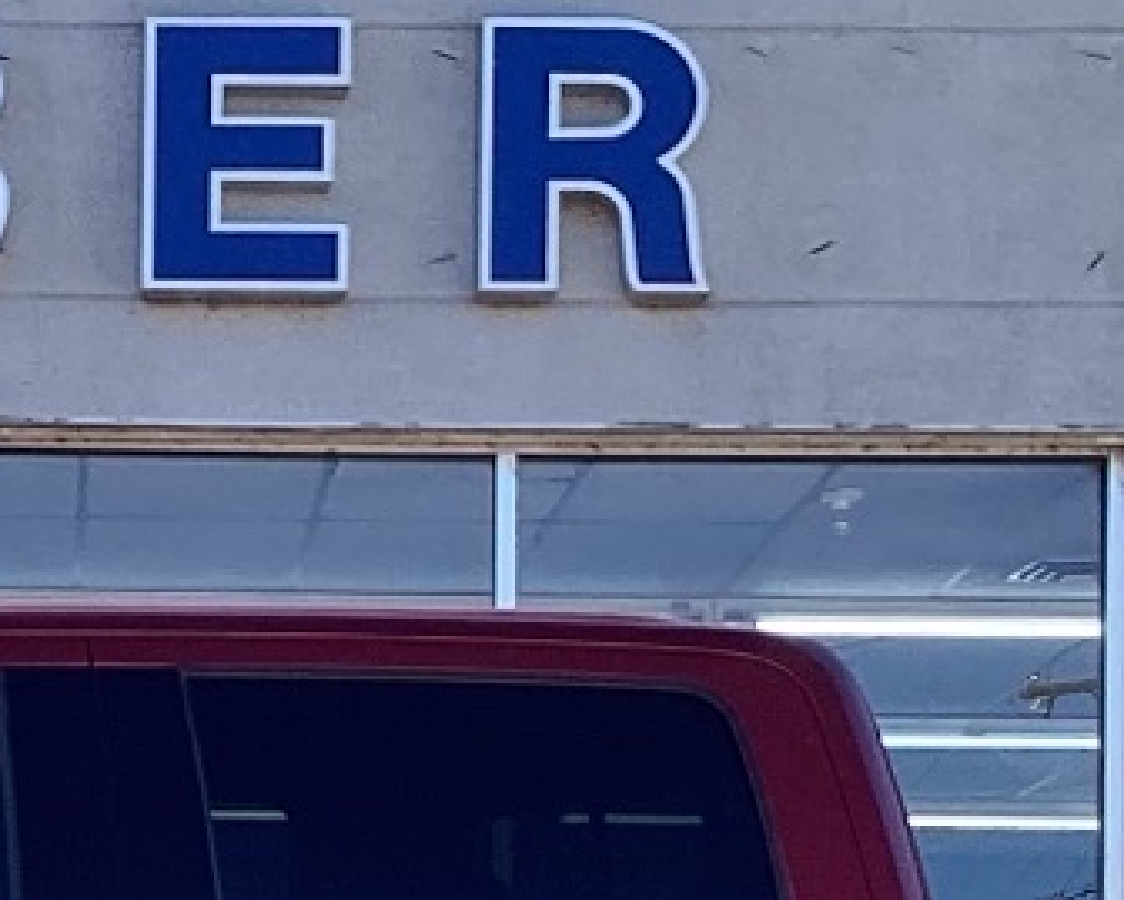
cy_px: 1041
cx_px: -94
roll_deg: -1.2
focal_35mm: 144
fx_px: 4792
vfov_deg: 10.6
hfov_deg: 13.1
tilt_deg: +2.0
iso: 25
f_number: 2.4
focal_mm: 3.3
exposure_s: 1/455
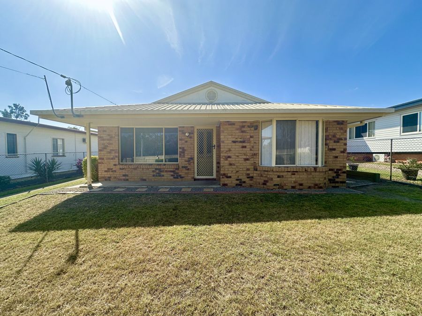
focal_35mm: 14
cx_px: 211
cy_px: 158
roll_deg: +0.6
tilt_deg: -1.0
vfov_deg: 85.6
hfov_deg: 102.1
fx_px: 171
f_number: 2.2
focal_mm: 2.22
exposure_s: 1/698
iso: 40
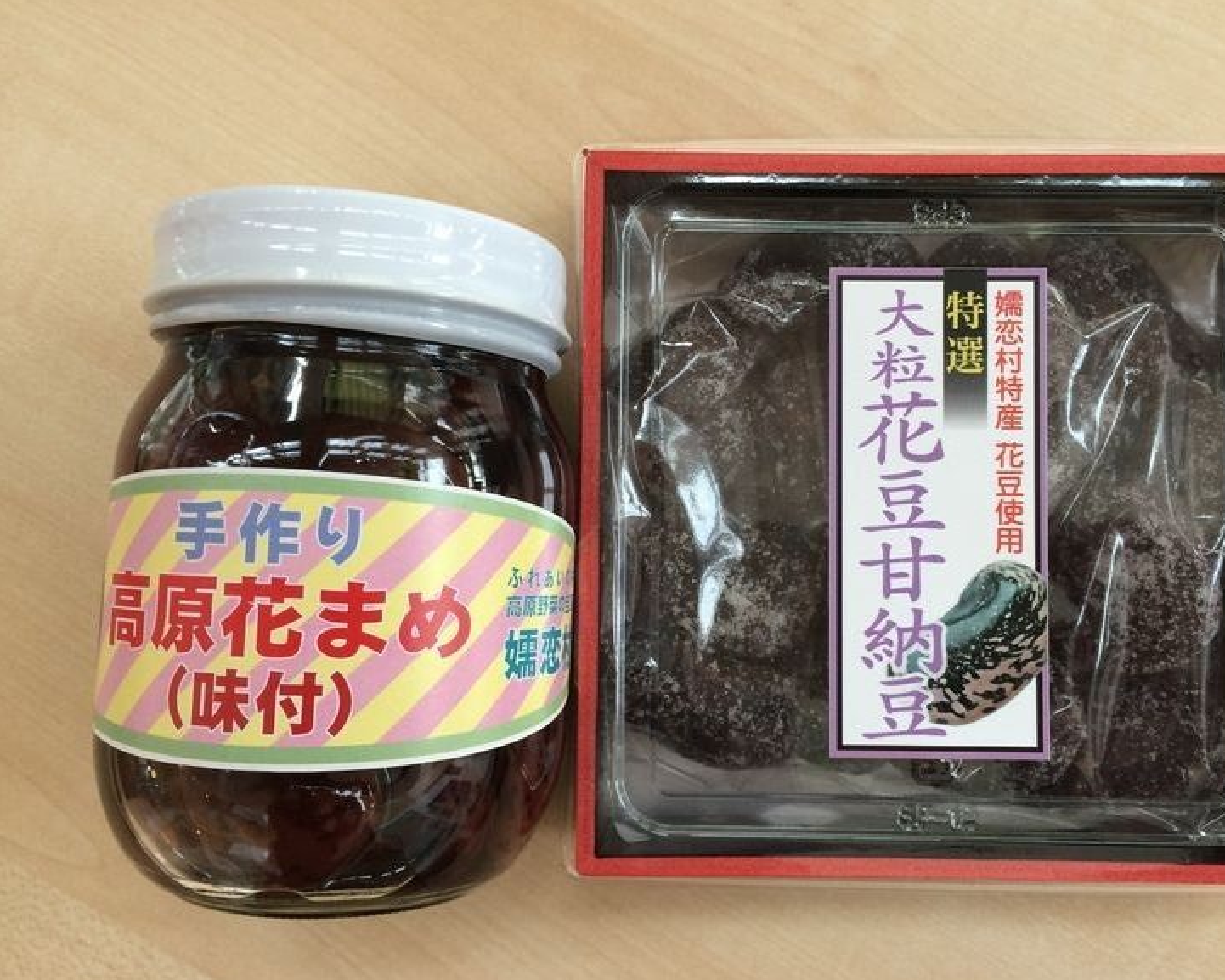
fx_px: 1160
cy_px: 509
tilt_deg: -87.1
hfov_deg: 55.5
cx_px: 687
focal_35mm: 32
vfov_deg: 45.8
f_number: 2.2
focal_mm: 4.15
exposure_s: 1/40
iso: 40
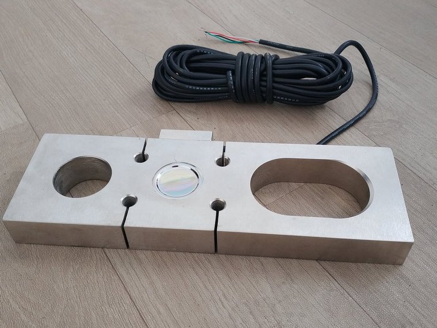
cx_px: 218
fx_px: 404
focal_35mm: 32
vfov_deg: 44.2
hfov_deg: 56.8
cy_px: 164
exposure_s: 1/50
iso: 134
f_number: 2
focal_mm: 4.5
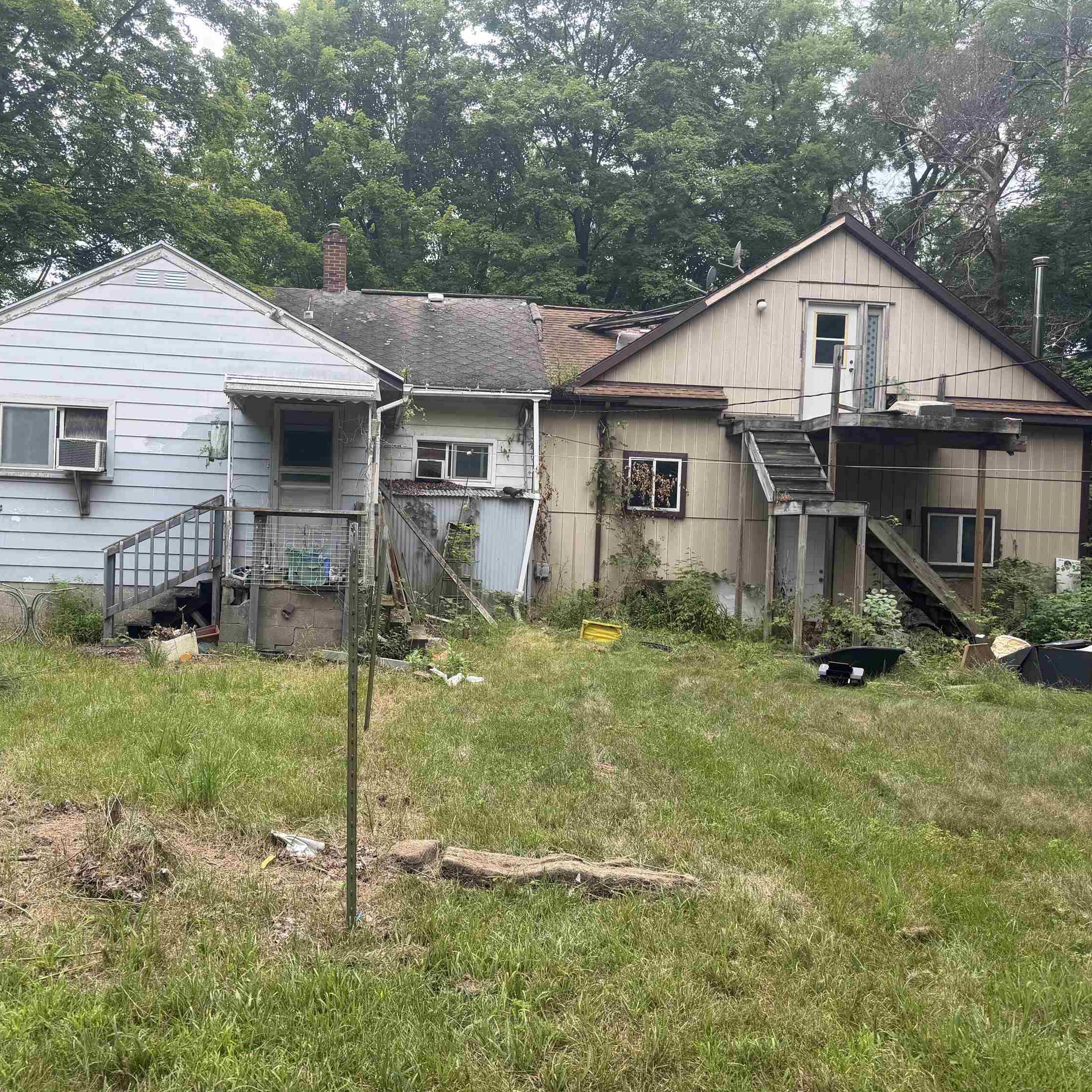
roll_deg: -2.2
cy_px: 542
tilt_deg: +0.6
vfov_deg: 55.6
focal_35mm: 29
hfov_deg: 55.4
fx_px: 1035
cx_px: 464
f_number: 1.78
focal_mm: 6.76
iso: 80
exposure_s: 1/399
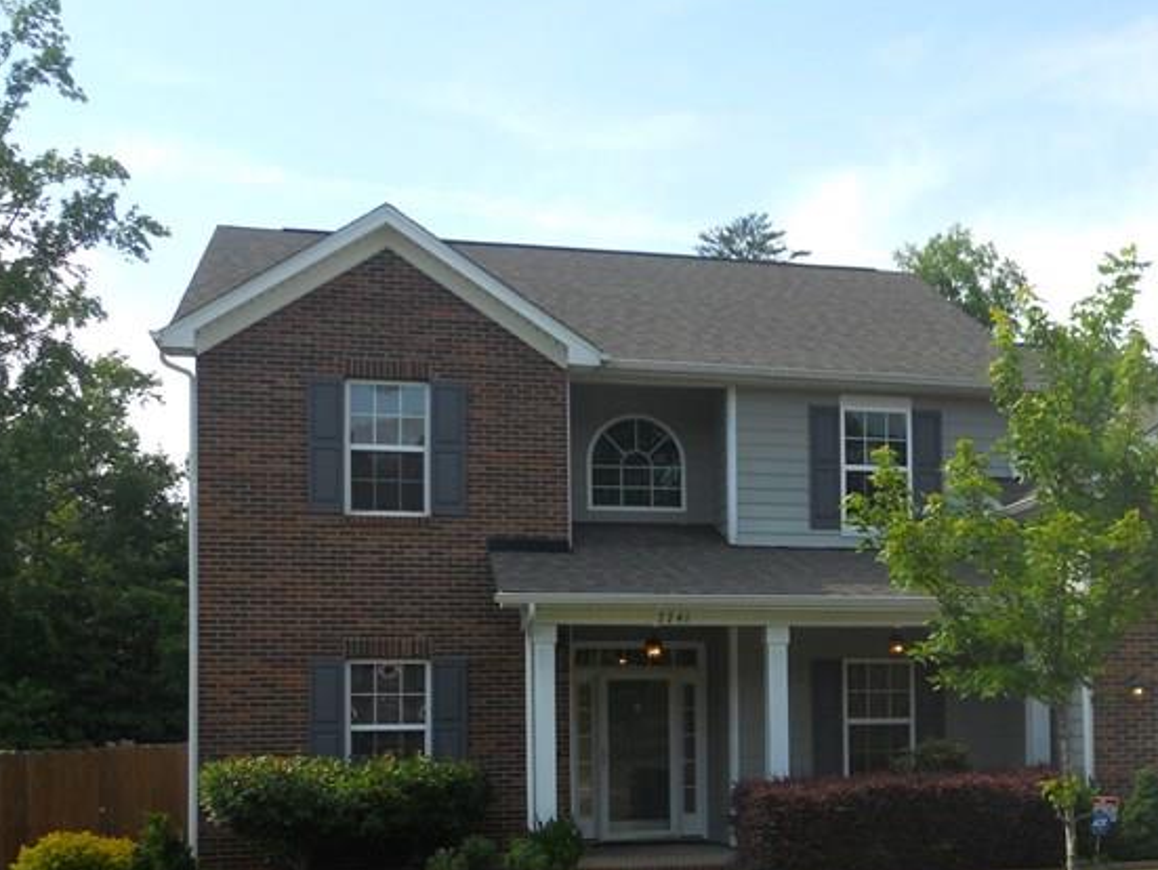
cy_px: 654
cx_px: 956
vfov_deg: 27.7
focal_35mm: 52
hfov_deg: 35.4
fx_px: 1741
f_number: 2.7
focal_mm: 5
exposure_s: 1/640
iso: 80
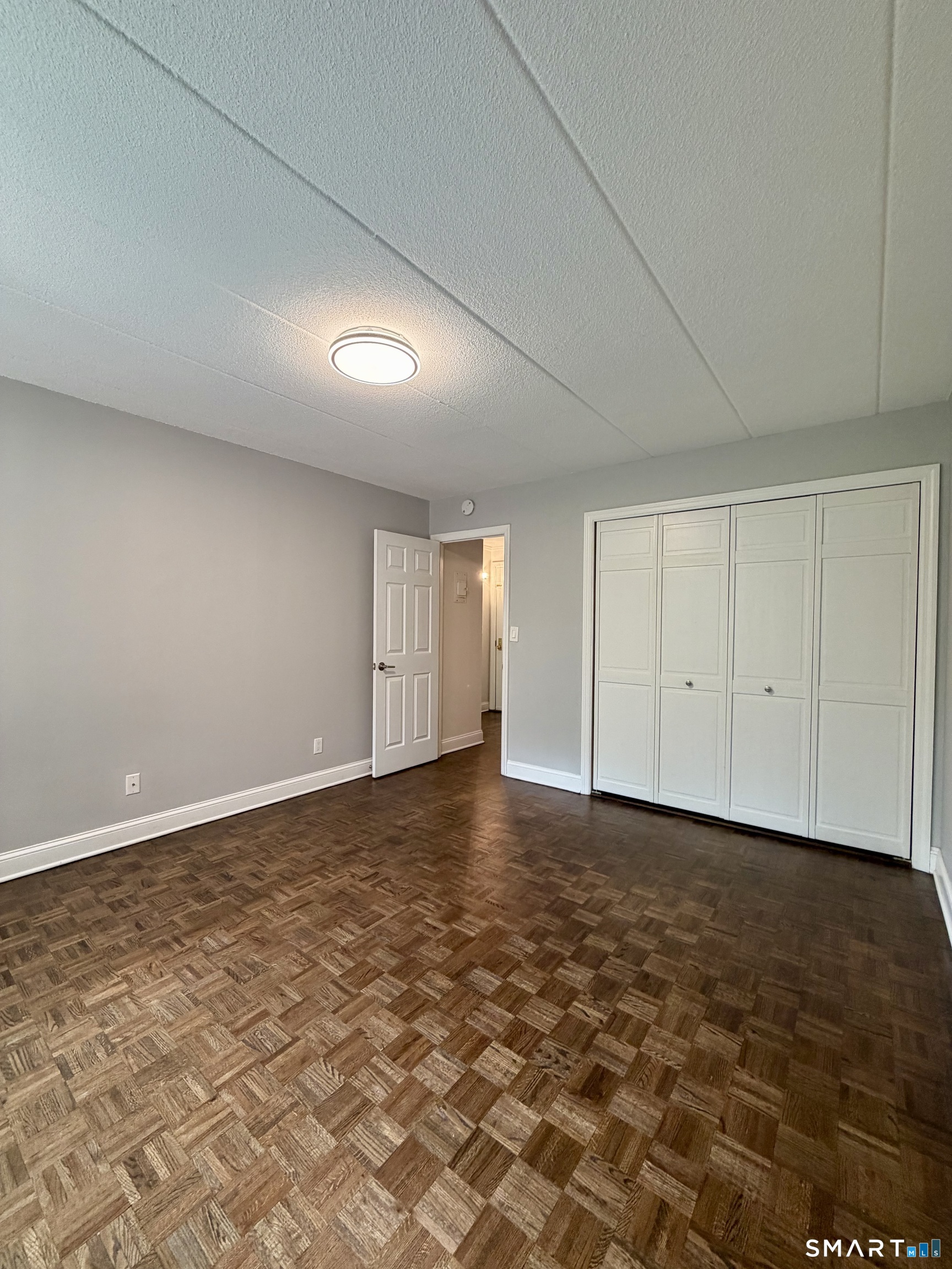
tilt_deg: -0.5
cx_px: 476
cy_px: 634
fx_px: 513
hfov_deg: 85.7
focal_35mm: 14
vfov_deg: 102.1
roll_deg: -0.6
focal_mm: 2.22
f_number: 2.2
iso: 200
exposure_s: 1/60
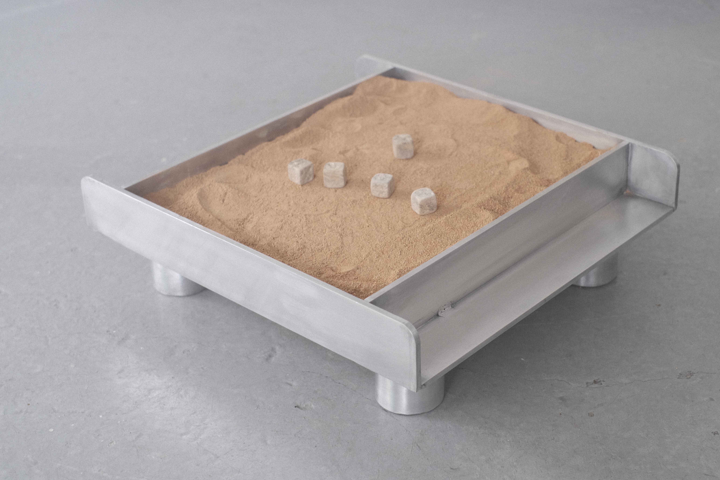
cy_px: 241
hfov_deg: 32.3
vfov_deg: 21.9
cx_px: 408
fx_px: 1240
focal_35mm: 62
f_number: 3.2
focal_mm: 35
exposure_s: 1/60
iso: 500
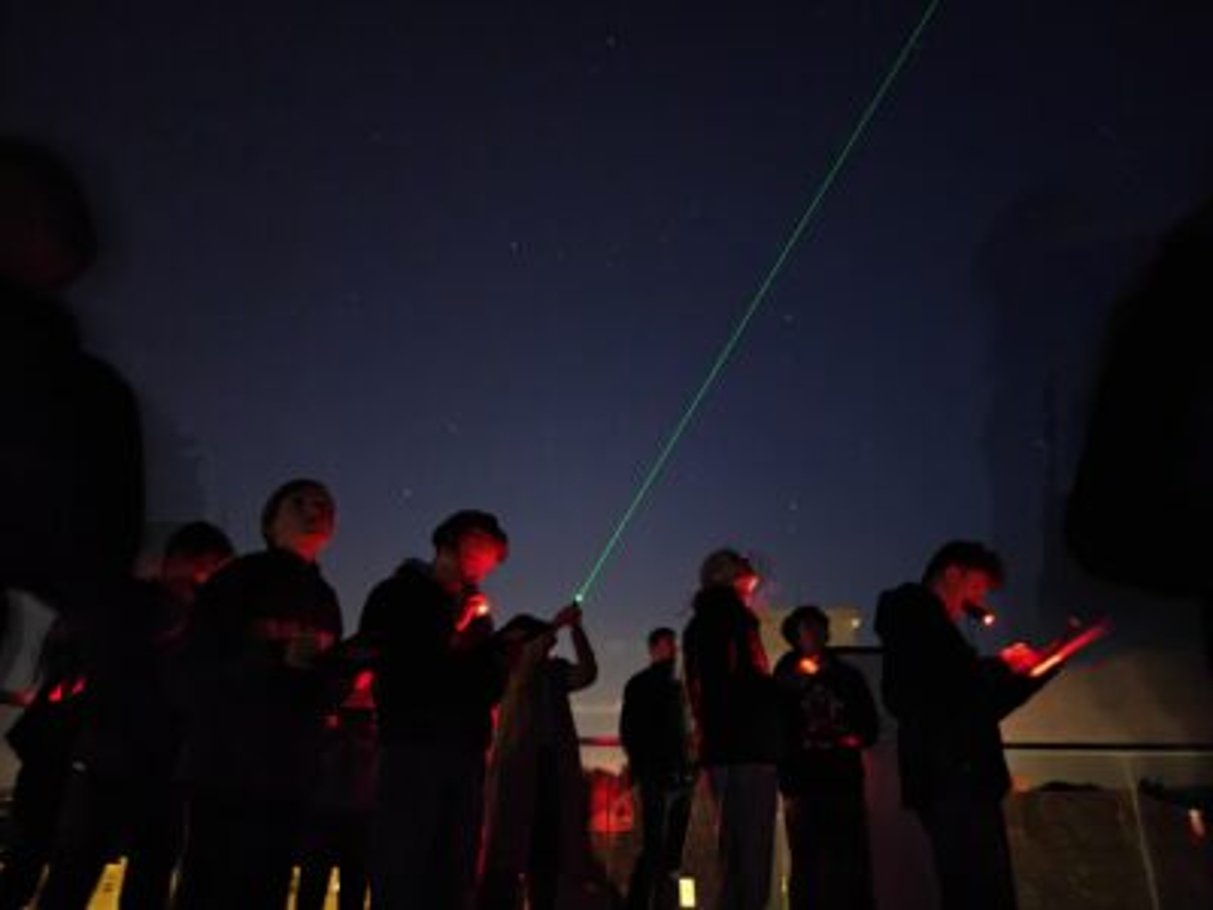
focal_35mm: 23
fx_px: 806
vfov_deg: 58.9
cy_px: 455
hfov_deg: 73.9
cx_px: 606
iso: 12800
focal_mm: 6.06
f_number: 1.6
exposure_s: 1/3.33
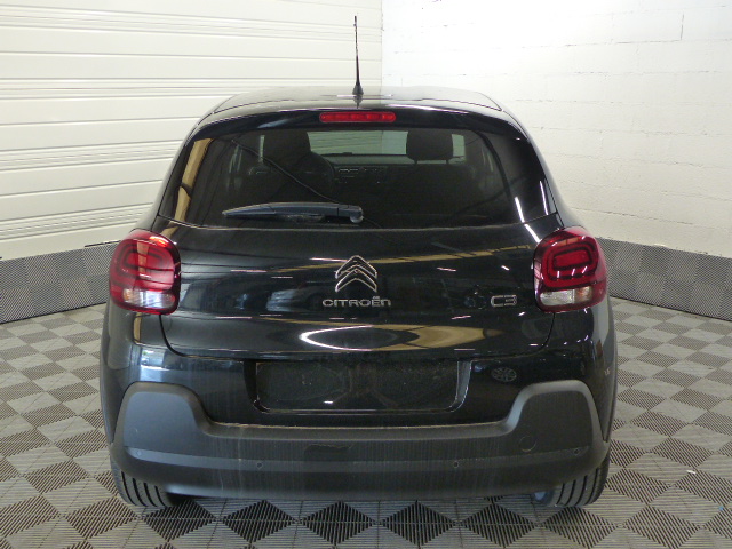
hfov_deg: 54.0
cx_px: 366
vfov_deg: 41.8
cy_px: 274
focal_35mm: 34
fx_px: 719
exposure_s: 1/50
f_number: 2.8
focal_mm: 6
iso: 400
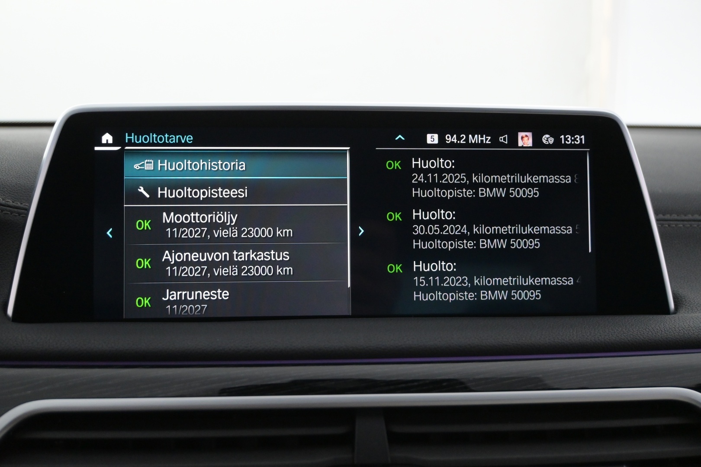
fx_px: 716
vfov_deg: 36.2
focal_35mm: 37
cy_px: 234
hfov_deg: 52.2
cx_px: 350
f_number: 4.2
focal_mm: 24.5
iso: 2500
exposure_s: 1/60
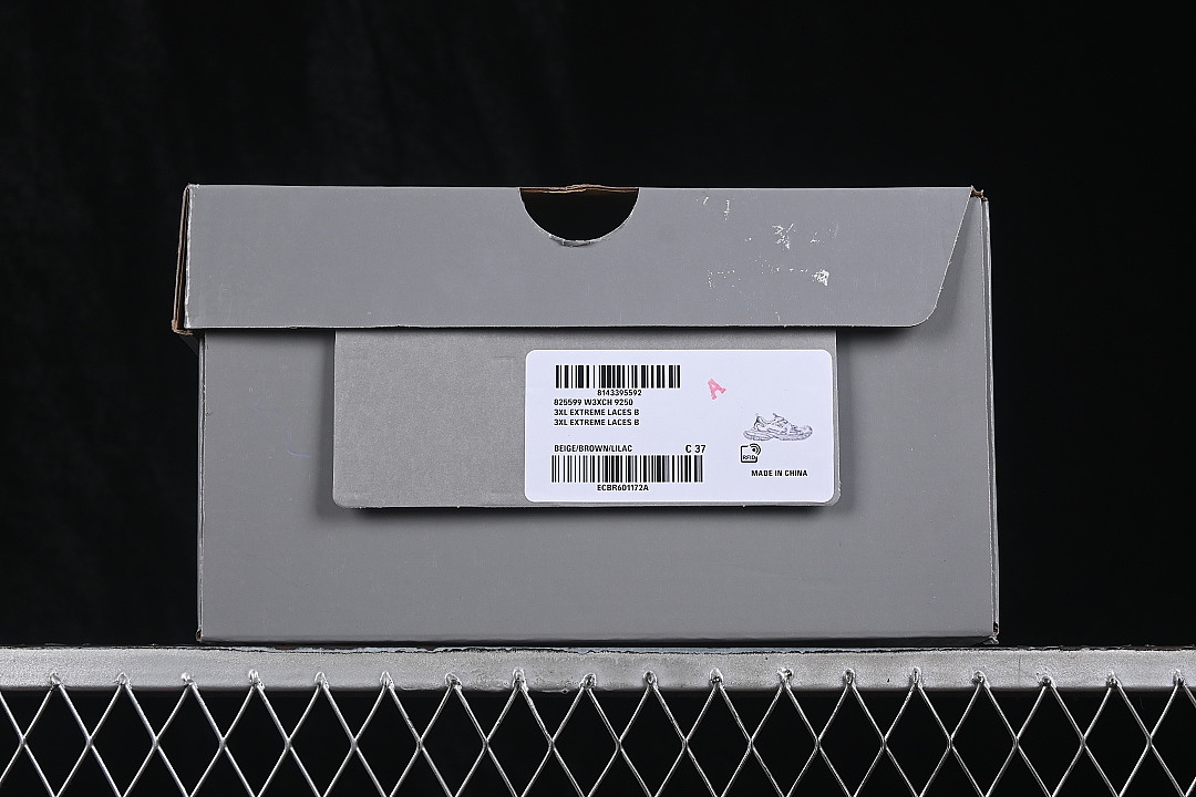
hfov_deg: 27.0
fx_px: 2491
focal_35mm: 75
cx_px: 598
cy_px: 398
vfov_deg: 18.2
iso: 160
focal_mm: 50
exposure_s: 1/80
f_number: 8
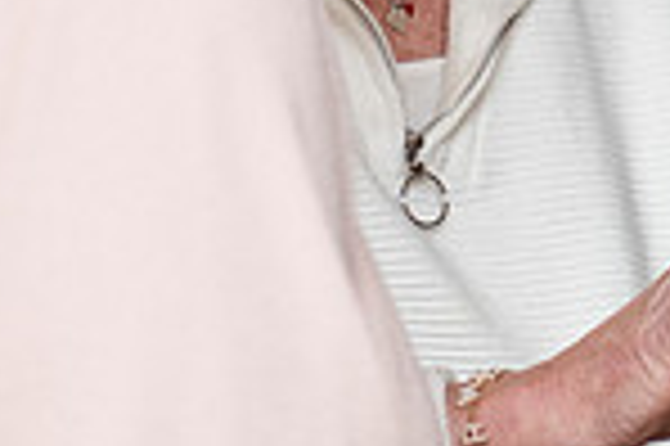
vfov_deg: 4.1
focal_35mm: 330
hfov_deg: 6.1
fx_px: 6135
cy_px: -342
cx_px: 1324
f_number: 3.5
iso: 500
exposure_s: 1/160
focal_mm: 62
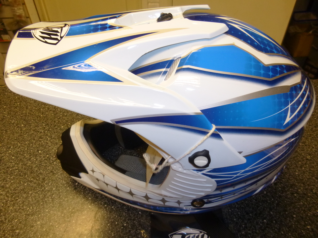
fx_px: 230
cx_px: 159
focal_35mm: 25
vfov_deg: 54.9
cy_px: 119
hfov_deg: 69.4
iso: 160
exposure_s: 1/60
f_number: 3.1
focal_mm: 4.5
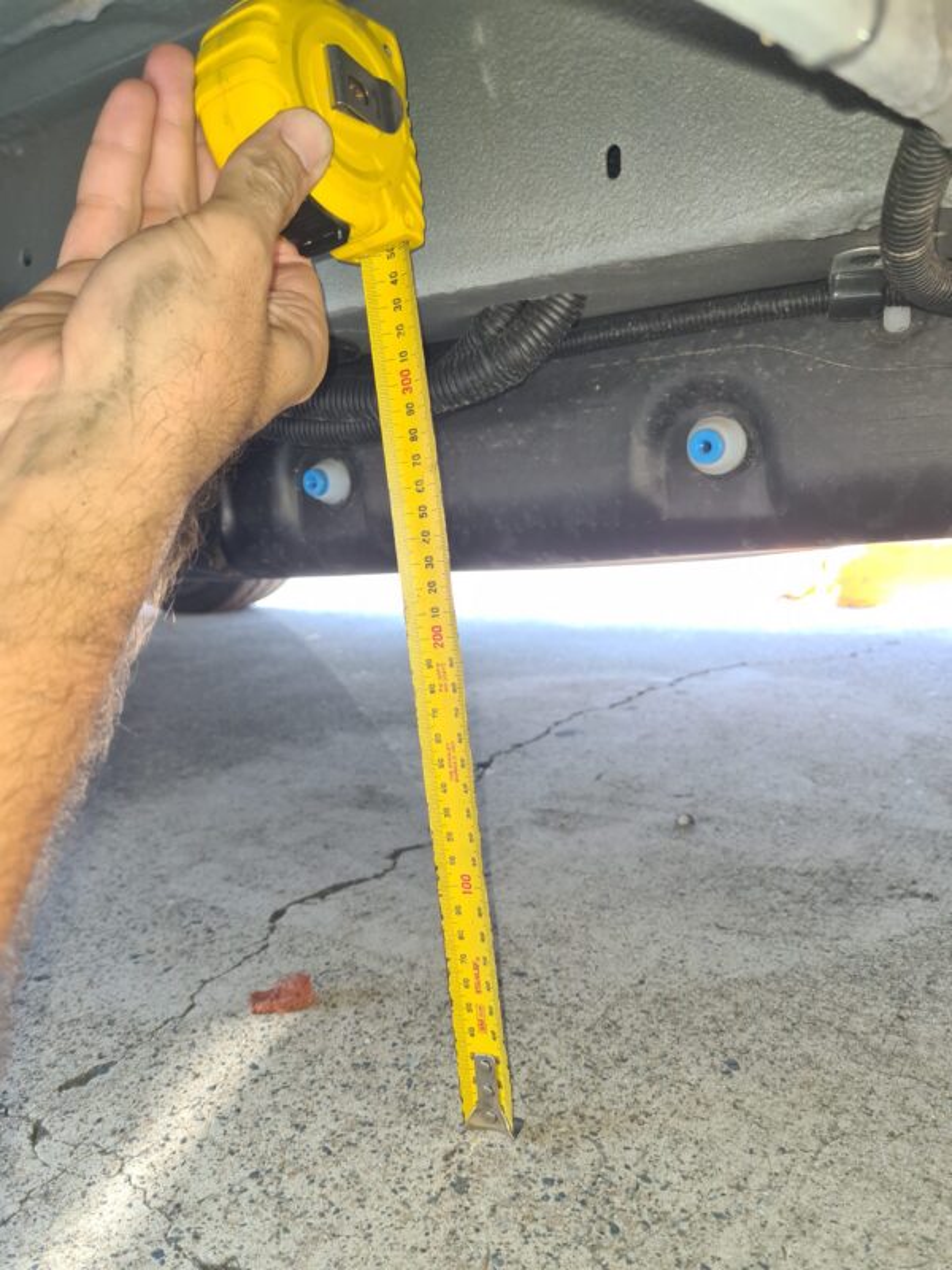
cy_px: 635
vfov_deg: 67.3
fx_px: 953
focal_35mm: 26
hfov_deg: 53.1
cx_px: 476
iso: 64
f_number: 1.8
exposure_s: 1/50
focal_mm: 5.4
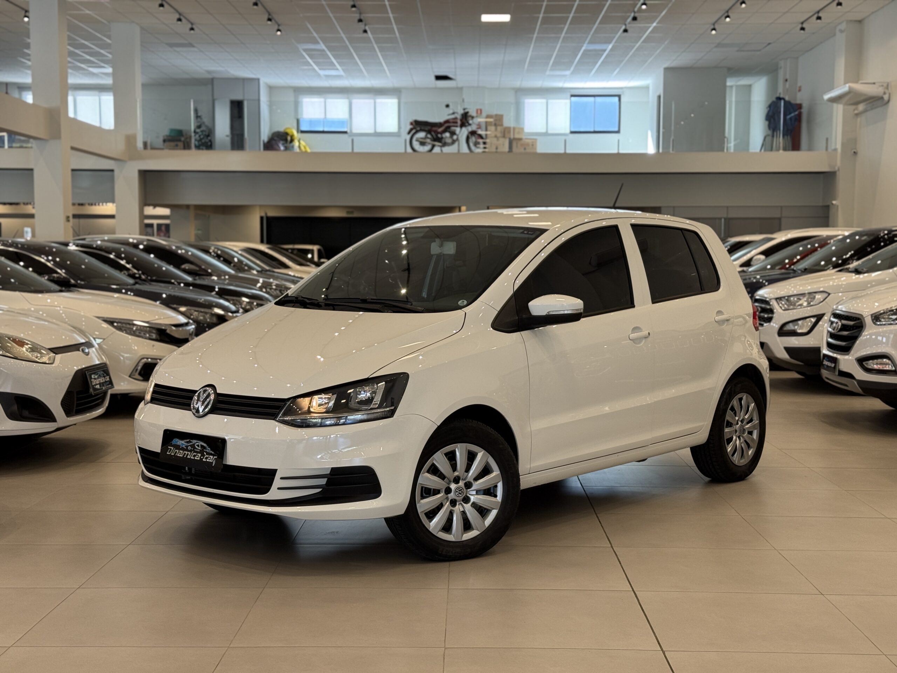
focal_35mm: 48
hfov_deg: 39.7
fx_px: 1244
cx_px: 448
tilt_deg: -3.4
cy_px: 336
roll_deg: +0.0
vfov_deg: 30.3
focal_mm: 6.76
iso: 64
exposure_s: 1/60
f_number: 1.78
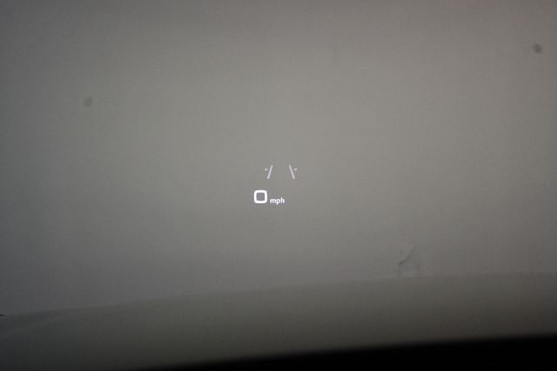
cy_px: 186
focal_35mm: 82
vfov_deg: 16.6
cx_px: 278
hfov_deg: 24.8
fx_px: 1268
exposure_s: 1/125
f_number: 5.6
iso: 1100
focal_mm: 55
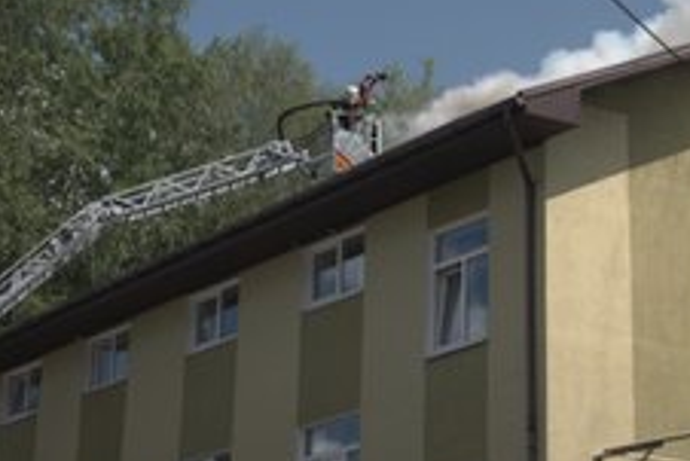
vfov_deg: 12.7
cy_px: 124
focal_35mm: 108
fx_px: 2071
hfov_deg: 18.8
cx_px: 507
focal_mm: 61
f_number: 2.8
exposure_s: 1/50
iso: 160
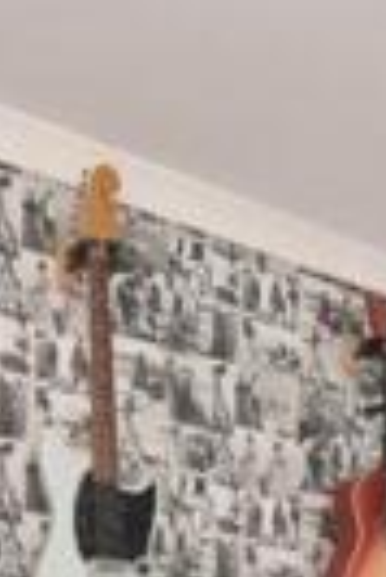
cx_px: 408
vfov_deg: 23.7
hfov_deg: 17.9
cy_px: 770
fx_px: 1187
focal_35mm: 74
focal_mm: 10
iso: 500
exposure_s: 1/20
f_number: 9
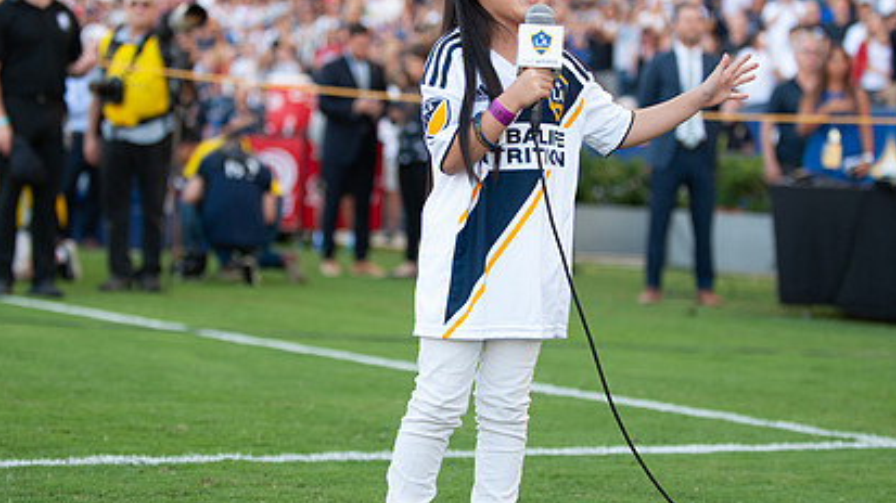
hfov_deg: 20.8
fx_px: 2446
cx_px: 443
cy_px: 210
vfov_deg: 11.7
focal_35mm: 103
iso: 800
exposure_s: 1/800
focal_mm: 70
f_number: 2.8
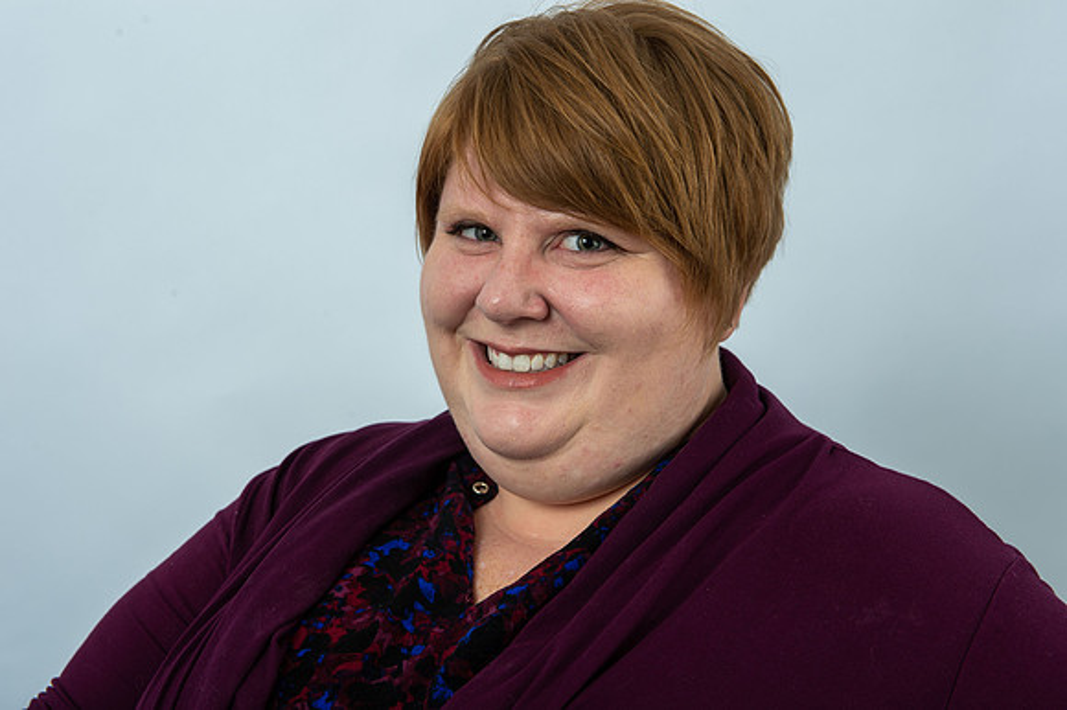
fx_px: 1777
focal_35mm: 60
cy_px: 355
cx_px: 534
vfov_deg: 22.6
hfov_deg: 33.4
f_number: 9
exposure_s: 1/250
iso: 125
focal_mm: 60
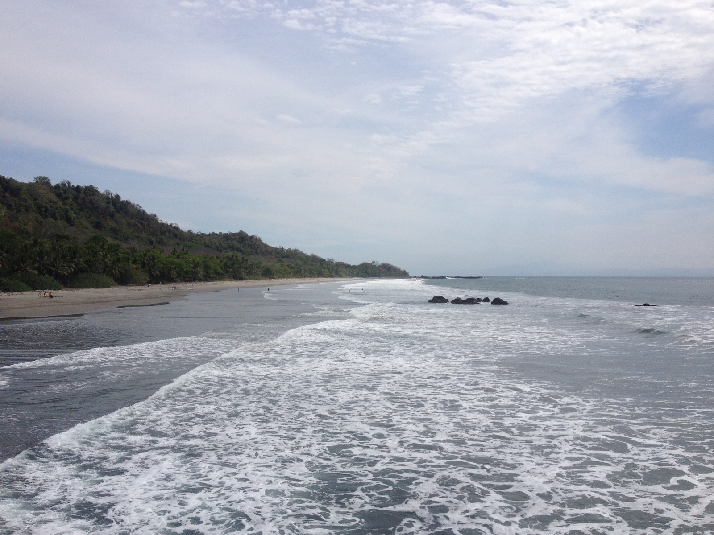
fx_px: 722
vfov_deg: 40.7
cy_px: 268
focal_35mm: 35
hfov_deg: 52.6
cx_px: 357
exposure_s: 1/4608
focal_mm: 4.28
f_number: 2.4
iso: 50
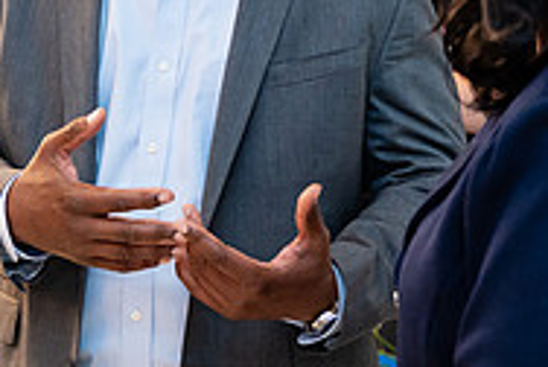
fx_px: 2272
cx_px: 326
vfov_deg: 9.2
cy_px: 44
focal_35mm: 149
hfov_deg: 13.7
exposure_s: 1/200
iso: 1000
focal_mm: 46
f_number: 3.2
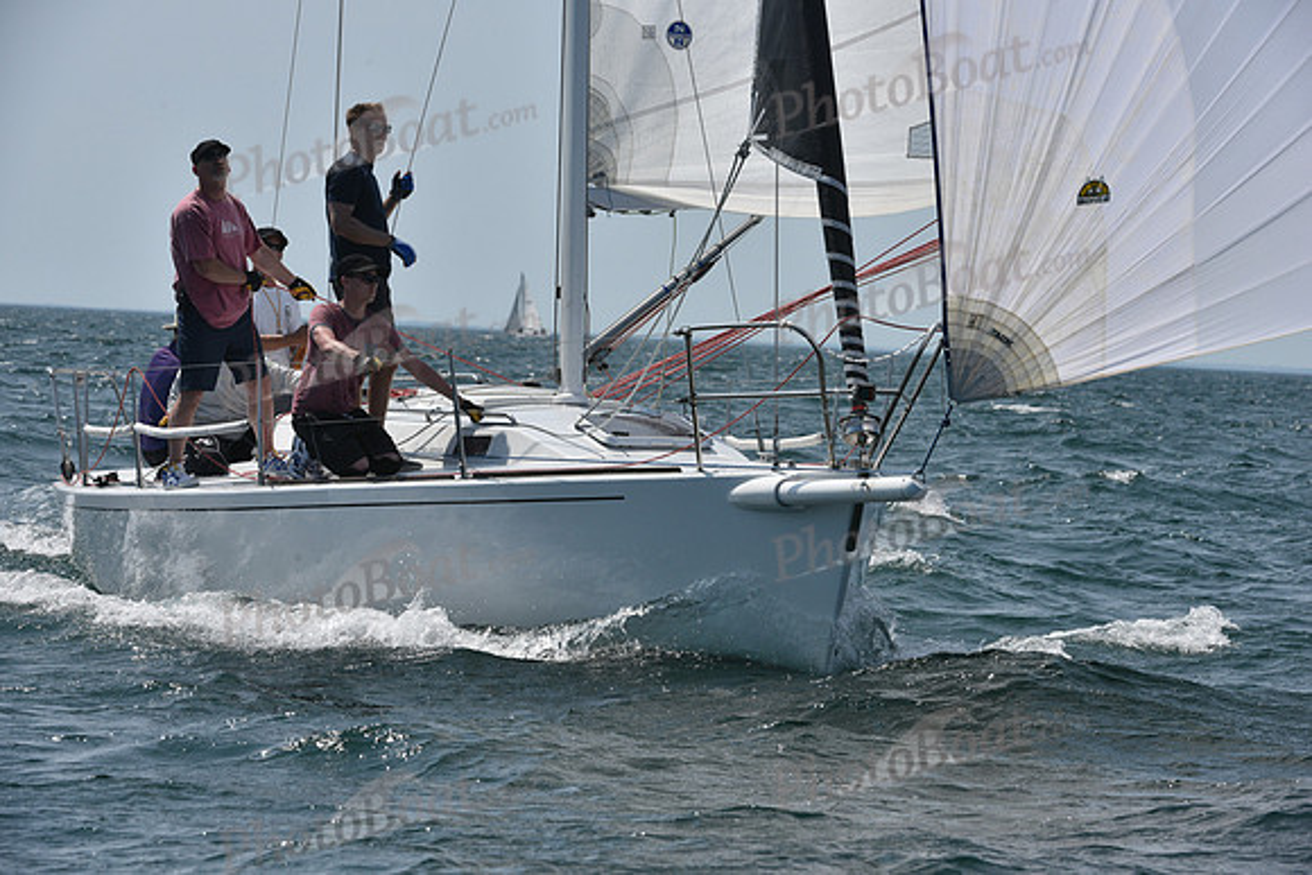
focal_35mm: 210
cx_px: 656
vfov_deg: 6.5
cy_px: 438
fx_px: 7655
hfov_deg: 9.8
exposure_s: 1/1000
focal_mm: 210
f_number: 10
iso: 320
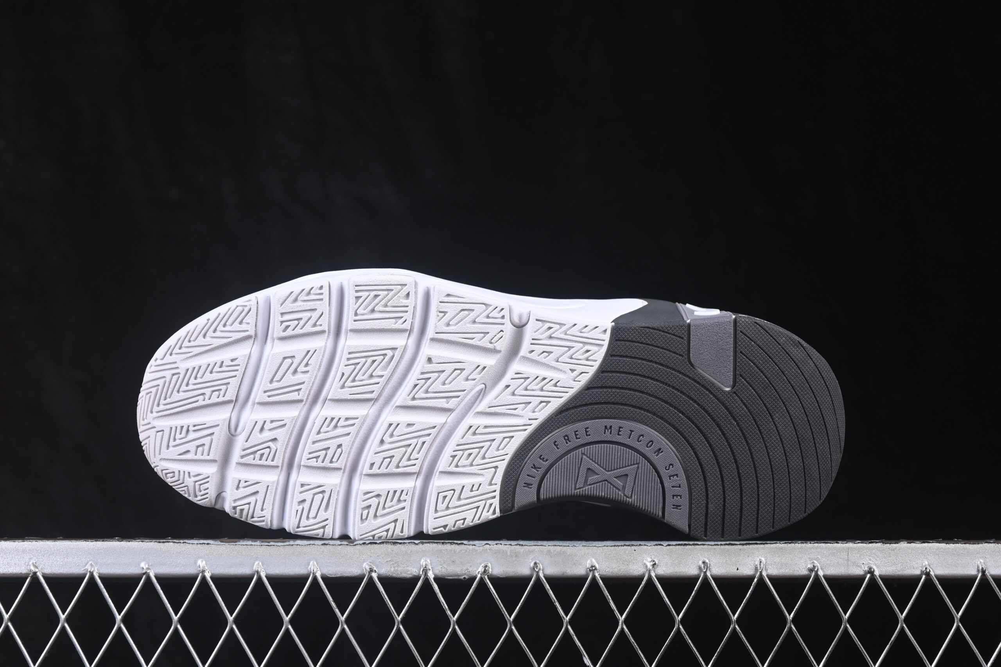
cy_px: 334
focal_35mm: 75
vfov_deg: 18.2
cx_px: 500
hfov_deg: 27.0
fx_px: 2085
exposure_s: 1/80
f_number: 7.1
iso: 160
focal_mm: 50
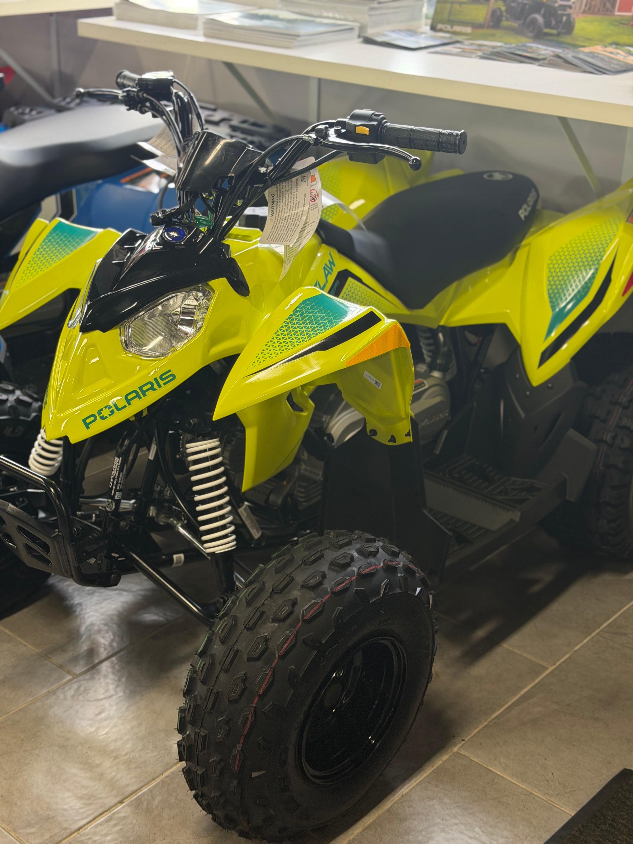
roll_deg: -1.8
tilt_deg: -24.2
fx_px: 1170
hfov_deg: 30.3
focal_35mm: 48
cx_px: 316
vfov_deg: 39.7
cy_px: 422
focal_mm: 6.76
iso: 125
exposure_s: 1/60
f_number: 1.78
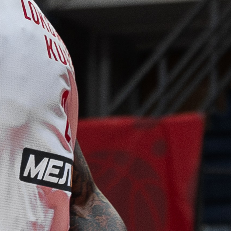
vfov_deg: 2.2
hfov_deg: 2.2
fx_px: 6138
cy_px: 150
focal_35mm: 813
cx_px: 284
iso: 1250
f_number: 4
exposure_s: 1/1000
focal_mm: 95
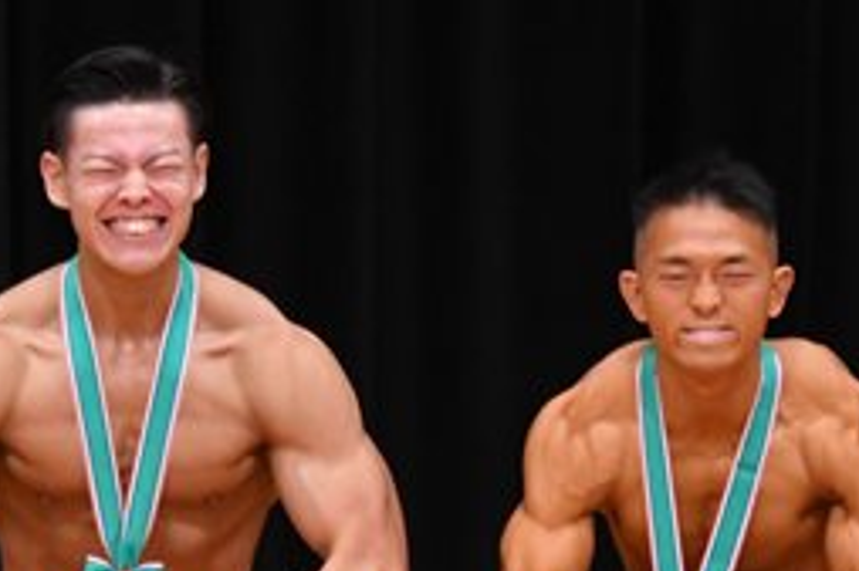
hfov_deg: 2.4
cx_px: 103
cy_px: 733
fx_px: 20745
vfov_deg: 1.6
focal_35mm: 870
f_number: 5.6
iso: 3200
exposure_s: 1/400
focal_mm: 190
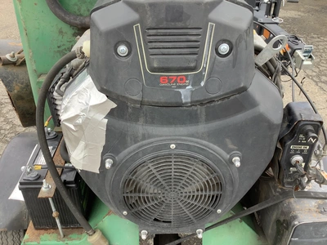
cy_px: 122
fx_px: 293
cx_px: 164
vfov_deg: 45.4
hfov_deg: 58.4
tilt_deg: -39.2
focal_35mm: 31
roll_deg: -1.5
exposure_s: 1/120
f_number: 2.4
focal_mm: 3.3
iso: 64
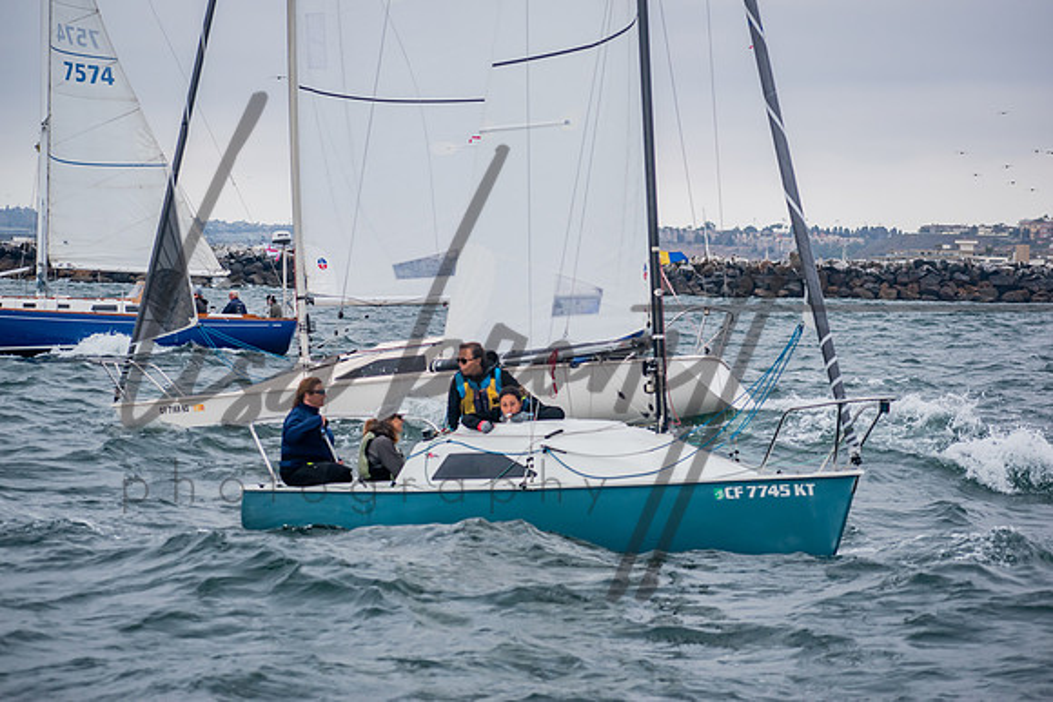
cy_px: 351
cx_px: 526
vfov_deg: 9.3
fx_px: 4301
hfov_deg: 14.0
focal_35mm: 147
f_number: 5.6
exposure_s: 1/500
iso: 400
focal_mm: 98
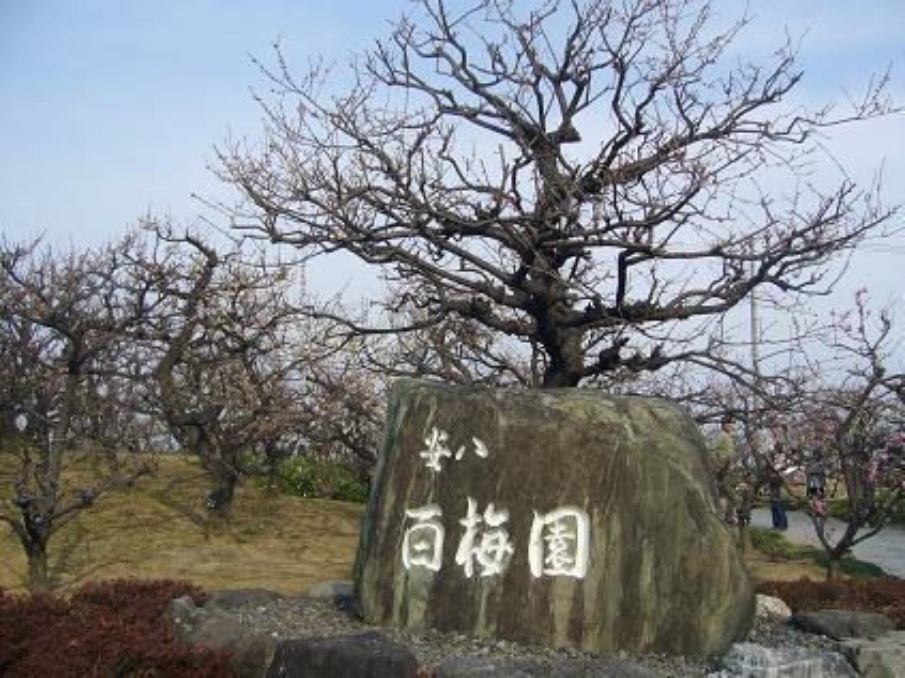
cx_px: 452
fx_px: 915
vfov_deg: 40.7
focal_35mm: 35
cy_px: 339
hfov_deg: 52.6
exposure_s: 1/400
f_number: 5.6
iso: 80
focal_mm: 5.8
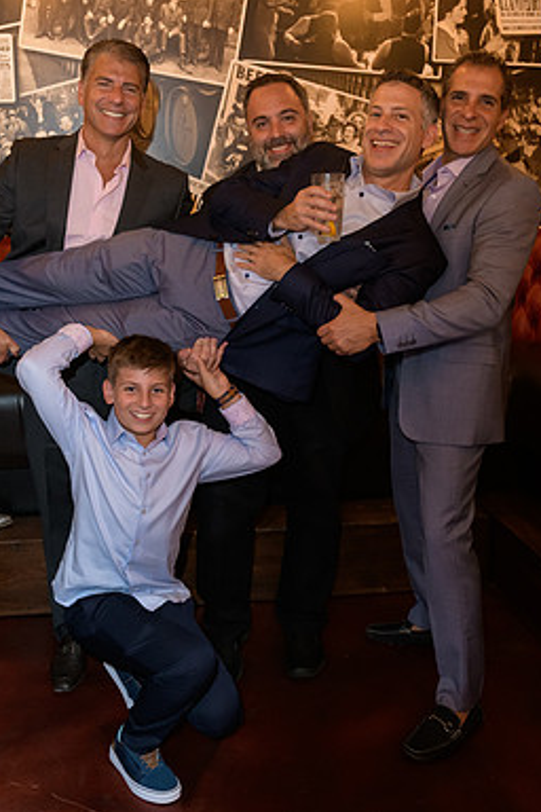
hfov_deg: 33.4
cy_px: 365
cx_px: 235
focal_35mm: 40
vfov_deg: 48.4
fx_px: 902
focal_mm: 24
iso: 1600
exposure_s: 1/125
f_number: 3.2
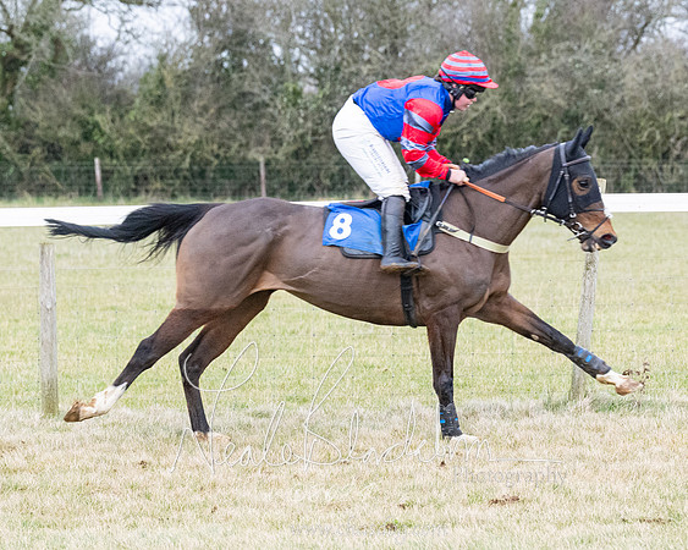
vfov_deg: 6.8
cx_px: 277
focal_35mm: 229
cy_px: 372
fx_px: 4651
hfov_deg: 8.5
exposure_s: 1/800
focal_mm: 99
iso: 1600
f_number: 4
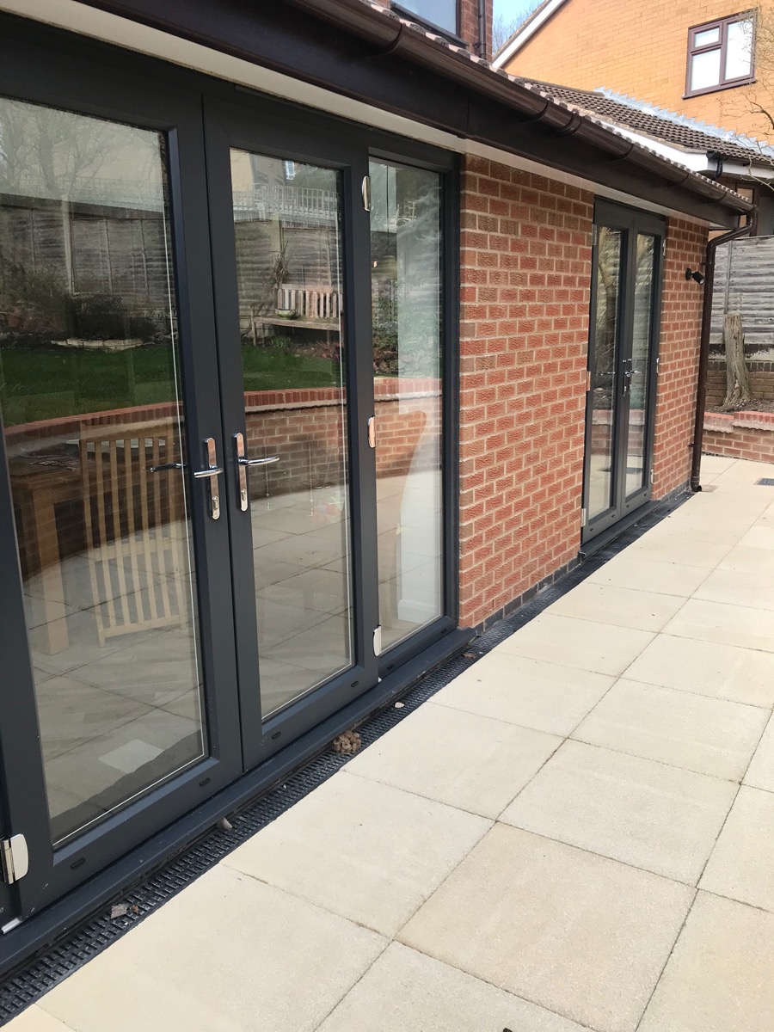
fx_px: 835
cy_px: 516
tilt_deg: -11.7
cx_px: 387
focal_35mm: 28
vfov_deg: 63.4
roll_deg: +1.9
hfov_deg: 49.7
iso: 20
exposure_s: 1/556
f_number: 1.8
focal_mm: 3.99
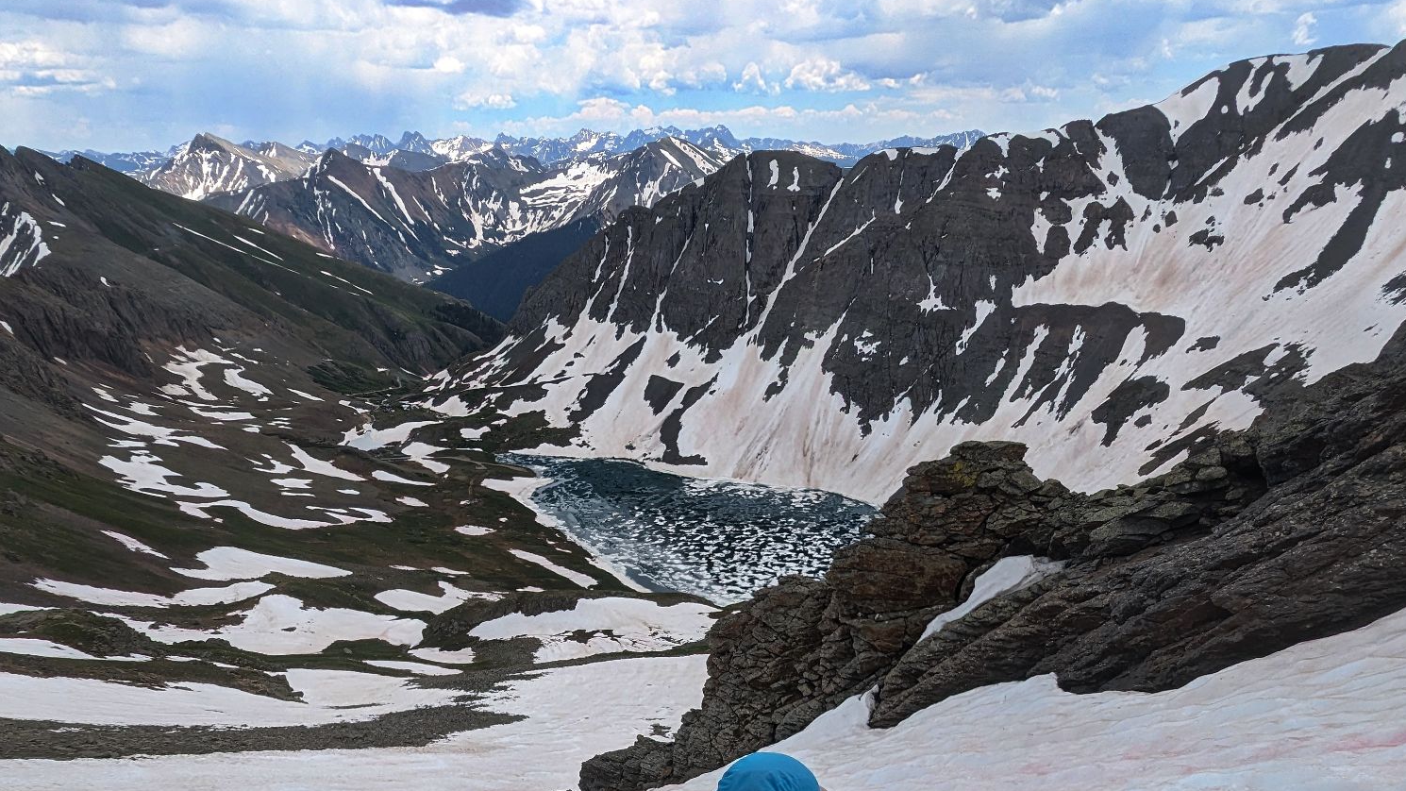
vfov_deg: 43.7
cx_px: 663
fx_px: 895
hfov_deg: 76.2
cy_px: 706
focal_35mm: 24
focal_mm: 2.35
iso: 57
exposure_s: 1/1475
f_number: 2.2
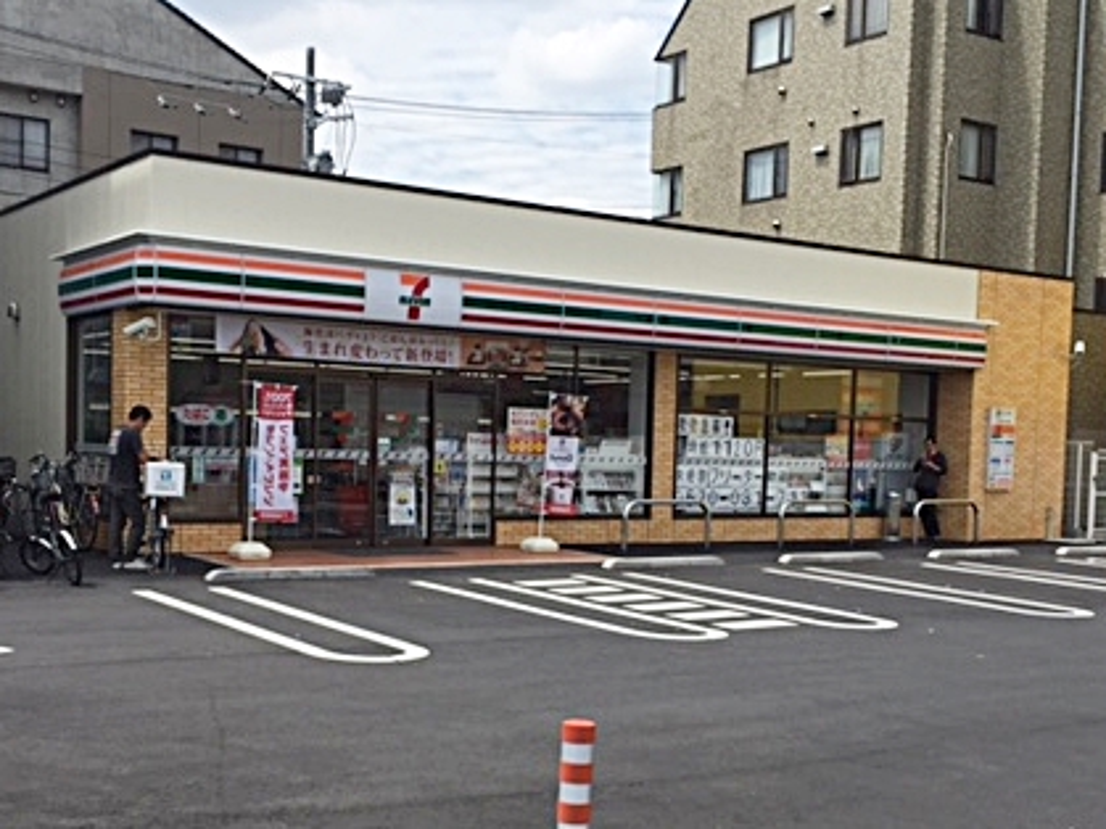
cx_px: 553
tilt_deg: -2.3
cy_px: 414
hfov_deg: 61.7
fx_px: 926
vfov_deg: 48.2
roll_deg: -2.5
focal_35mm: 29
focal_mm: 4.15
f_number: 2.2
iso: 32
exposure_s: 1/1980
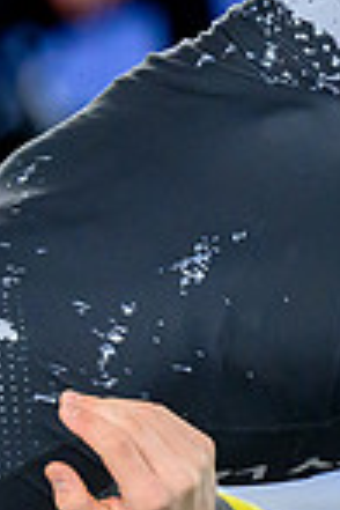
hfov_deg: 1.4
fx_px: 14038
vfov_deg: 2.1
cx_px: -370
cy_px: 422
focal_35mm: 991
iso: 2500
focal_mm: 170
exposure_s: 1/800
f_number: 2.8
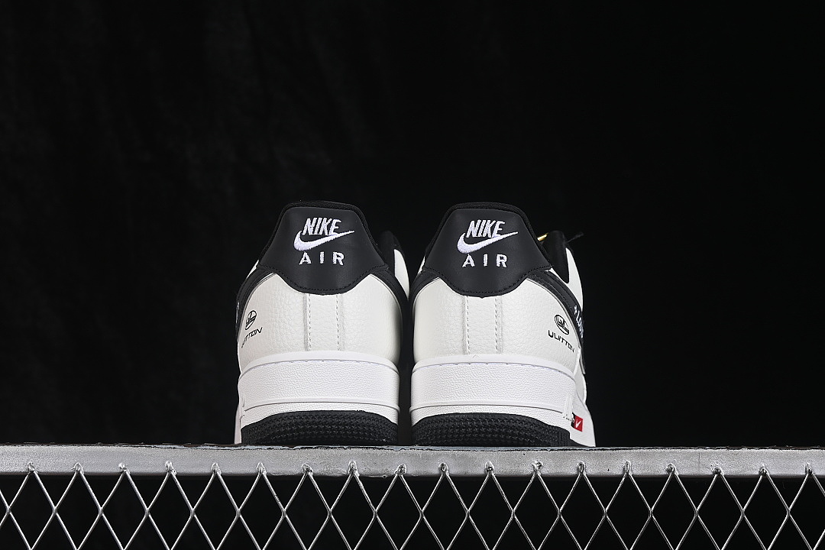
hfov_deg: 27.0
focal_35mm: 75
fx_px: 1719
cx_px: 412
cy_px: 275
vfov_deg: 18.2
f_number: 8
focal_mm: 50
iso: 160
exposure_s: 1/80
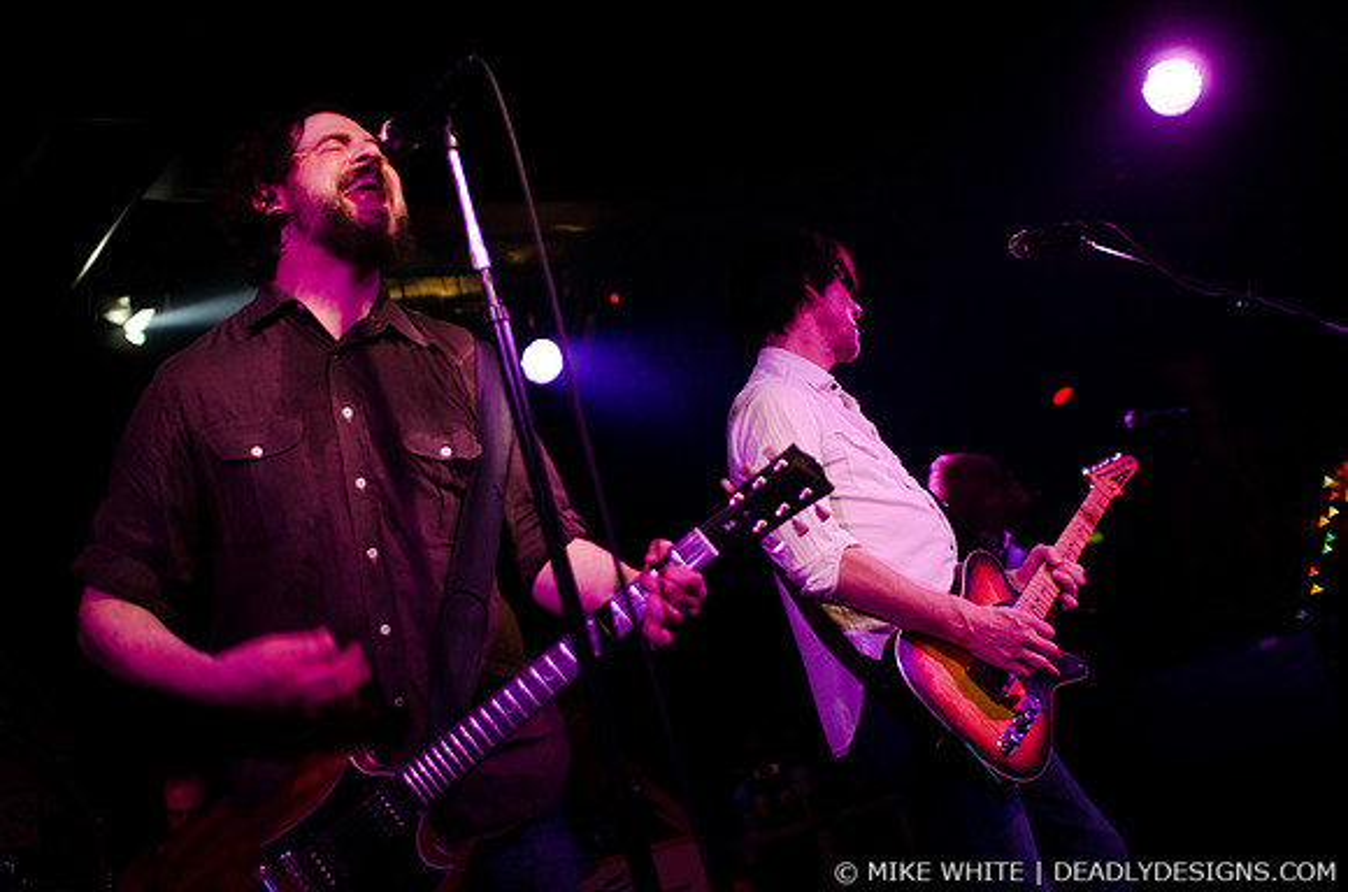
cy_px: 446
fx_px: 1681
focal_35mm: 45
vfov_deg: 29.7
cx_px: 674
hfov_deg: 43.7
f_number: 1.8
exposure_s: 1/160
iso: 1600
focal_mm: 30
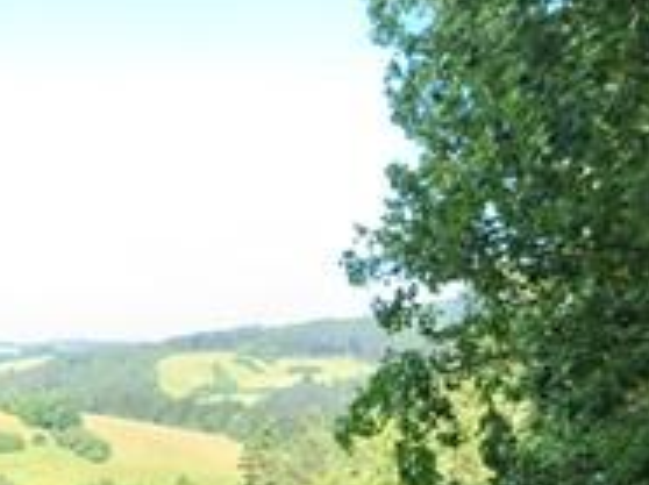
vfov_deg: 19.4
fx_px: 1311
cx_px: -119
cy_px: 623
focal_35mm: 70
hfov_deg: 25.2
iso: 40
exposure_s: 1/414
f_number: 1.8
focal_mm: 5.4
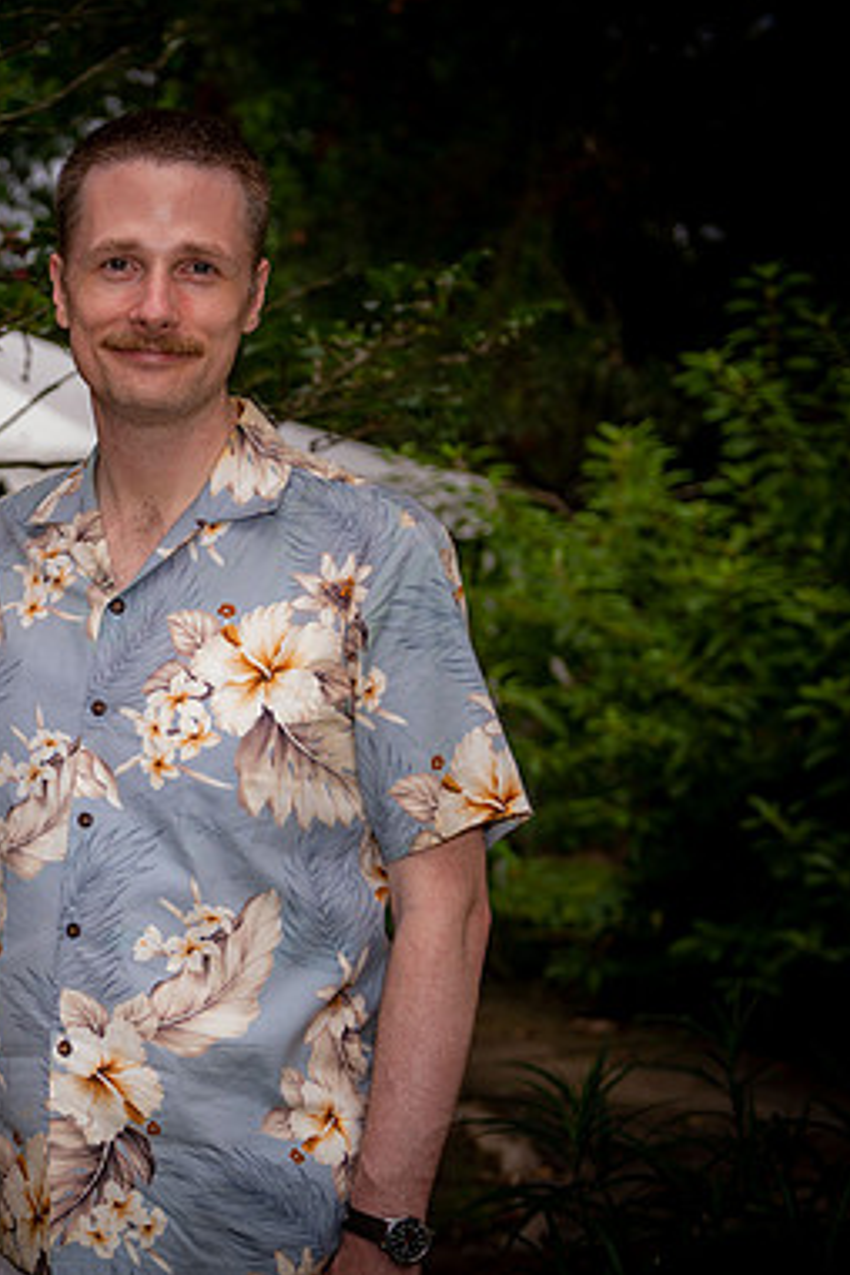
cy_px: 632
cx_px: -40
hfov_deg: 17.4
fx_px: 2691
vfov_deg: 26.7
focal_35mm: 76
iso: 64
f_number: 3.5
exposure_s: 1/100
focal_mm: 50
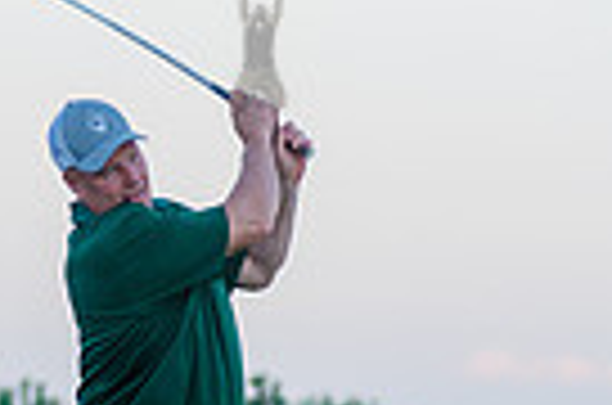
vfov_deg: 3.2
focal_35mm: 428
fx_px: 7259
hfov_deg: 4.8
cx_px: 256
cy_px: 466
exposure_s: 1/800
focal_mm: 100
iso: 640
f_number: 3.5
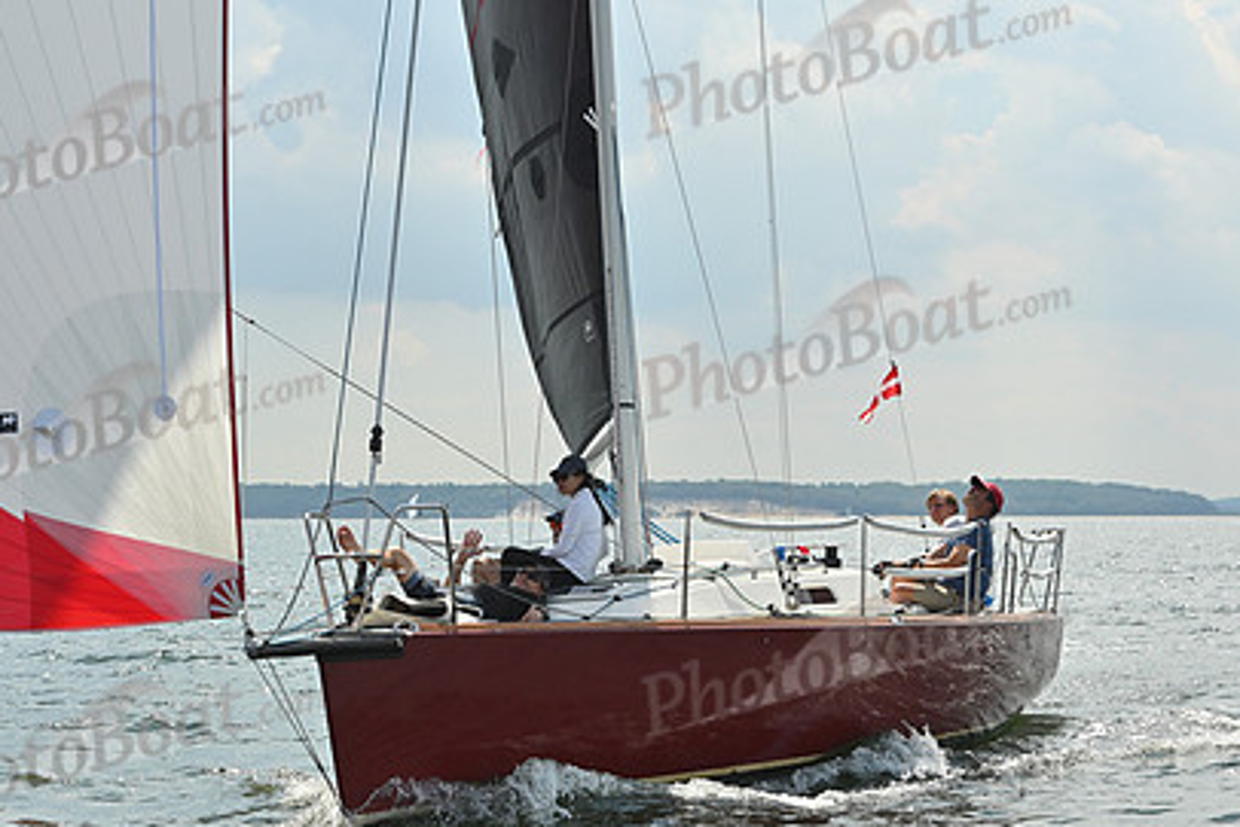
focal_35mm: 100
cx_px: 486
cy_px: 542
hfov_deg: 20.4
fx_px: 3445
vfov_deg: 13.7
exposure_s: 1/1600
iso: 320
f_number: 7.1
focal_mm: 70
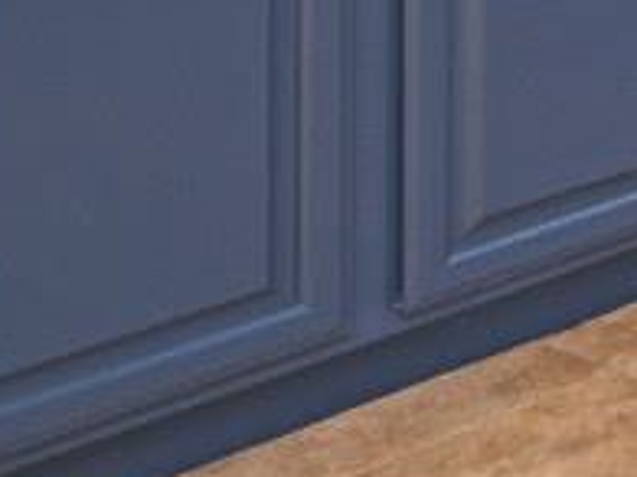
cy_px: -572
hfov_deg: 11.2
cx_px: 1891
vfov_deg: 11.5
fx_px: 2041
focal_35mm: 111
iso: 450
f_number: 4
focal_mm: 15
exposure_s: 1/60
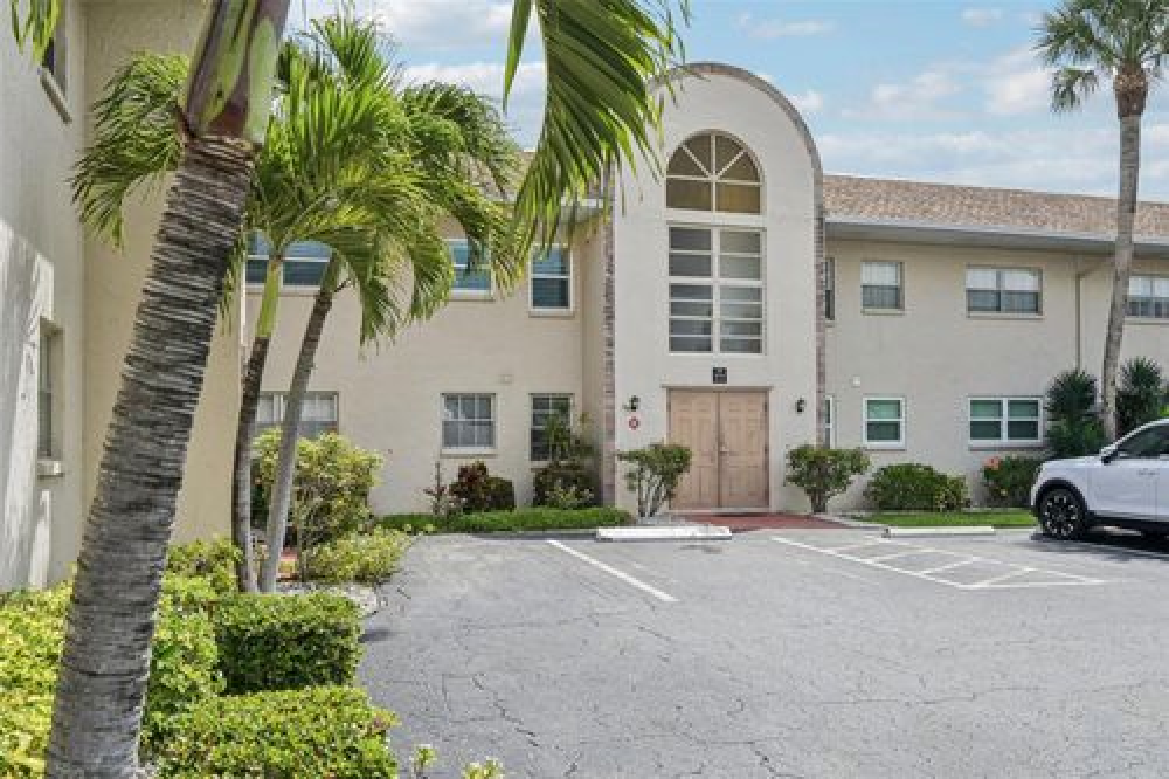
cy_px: 390
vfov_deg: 43.6
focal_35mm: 30
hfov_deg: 61.9
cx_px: 584
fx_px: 974
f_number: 8
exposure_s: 1/1000
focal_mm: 30
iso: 400
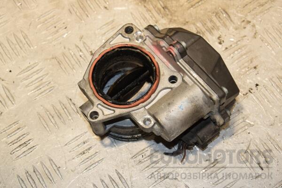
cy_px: 94
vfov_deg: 17.5
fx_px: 611
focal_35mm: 78
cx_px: 141
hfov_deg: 26.0
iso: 800
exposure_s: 1/200
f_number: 7.1
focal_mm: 52
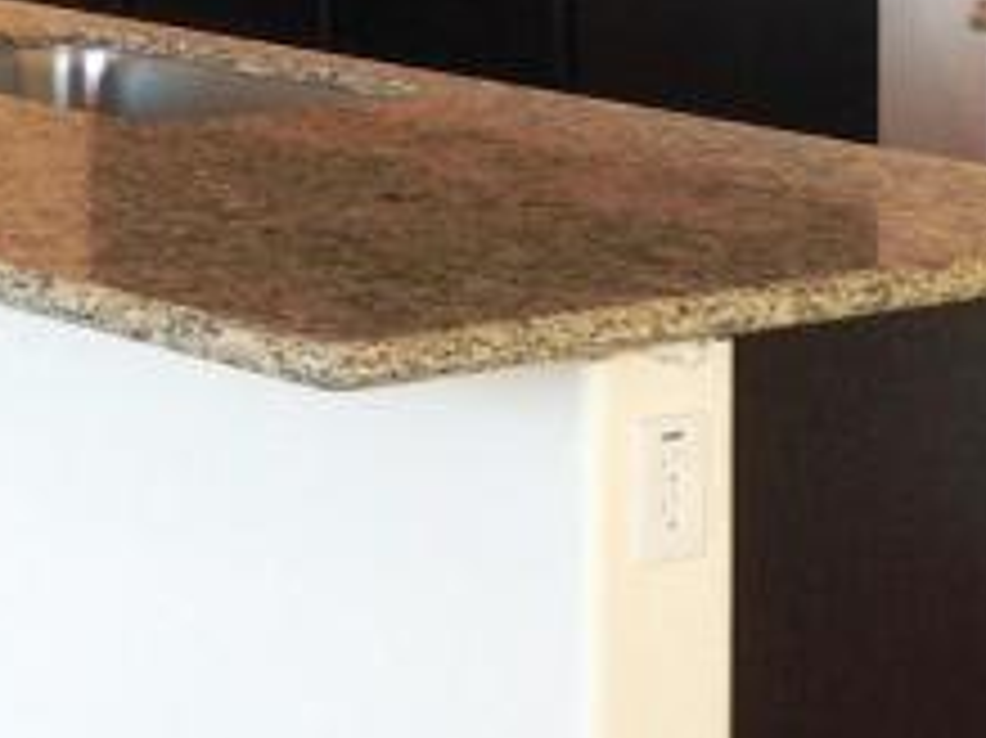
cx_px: -122
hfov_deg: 11.9
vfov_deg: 8.9
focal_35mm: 164
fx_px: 4669
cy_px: -162
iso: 50
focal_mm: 4.28
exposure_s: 1/30
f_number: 2.4
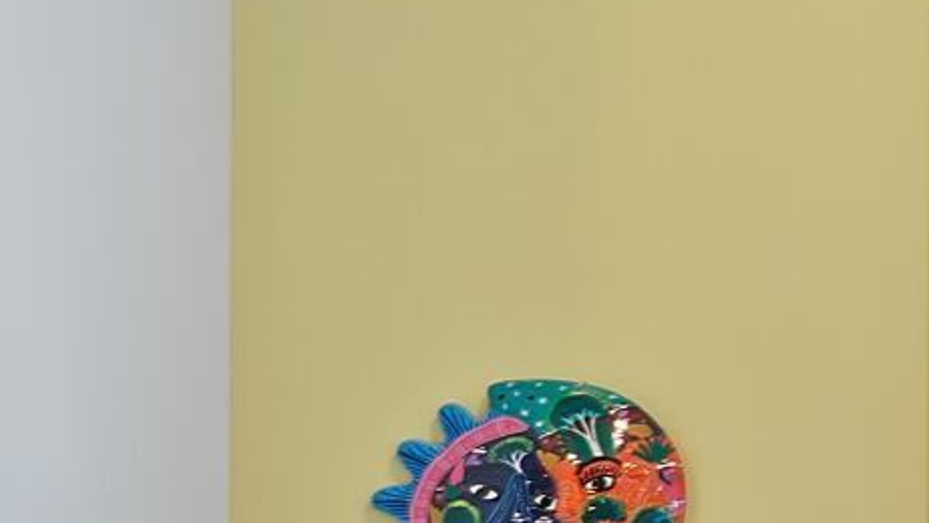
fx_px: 2513
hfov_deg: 13.7
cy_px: 925
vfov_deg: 11.1
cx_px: -1408
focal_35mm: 102
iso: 100
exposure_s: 1/4
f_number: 4.5
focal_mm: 10
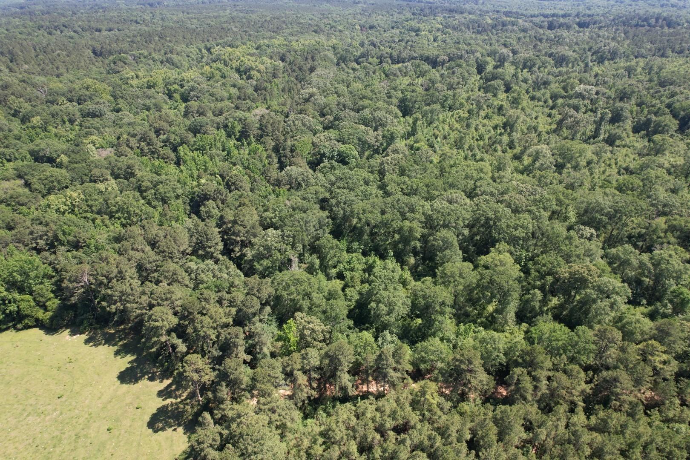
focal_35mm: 22
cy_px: 230
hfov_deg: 78.6
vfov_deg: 57.2
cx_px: 345
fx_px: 422
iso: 100
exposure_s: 1/640
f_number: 2.8
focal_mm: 8.38
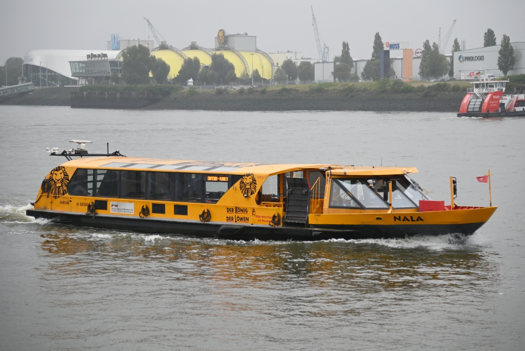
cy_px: 176
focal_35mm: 86
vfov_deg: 15.9
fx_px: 1255
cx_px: 262
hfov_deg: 23.6
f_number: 4
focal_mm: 86
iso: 400
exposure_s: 1/400
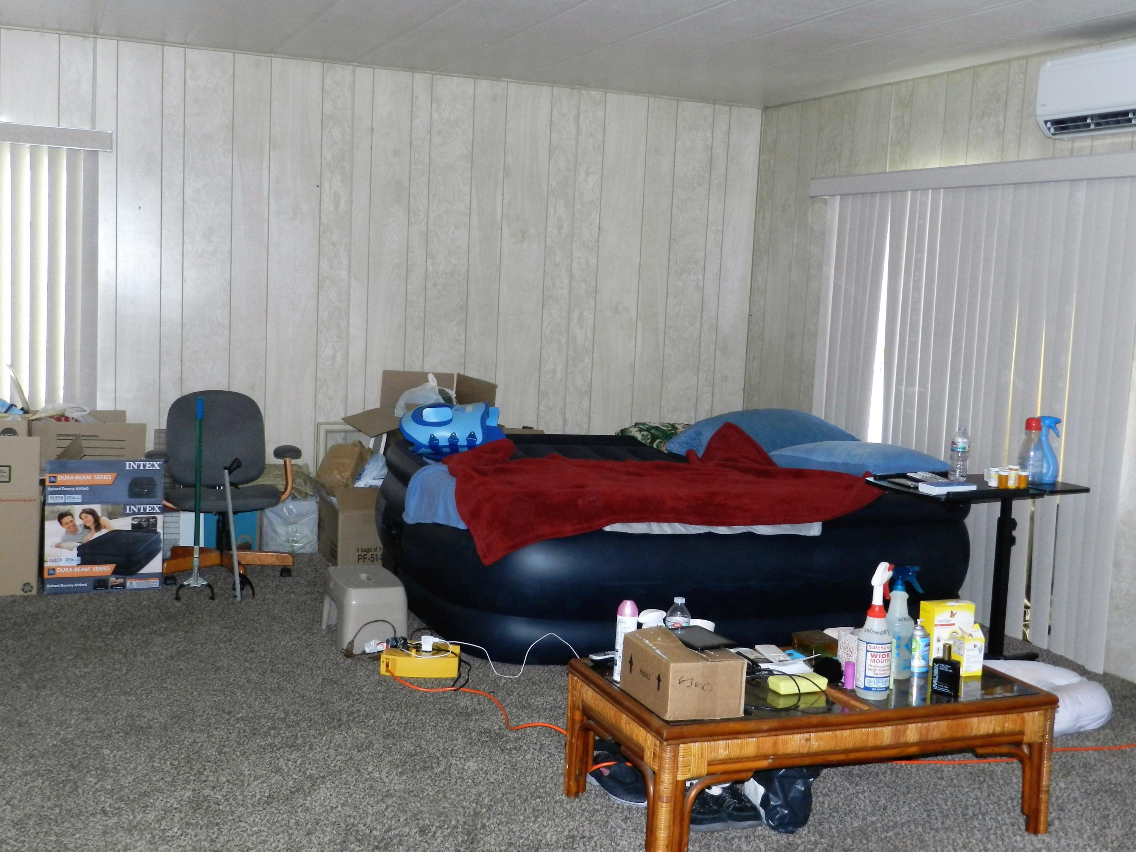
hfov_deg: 49.0
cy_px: 426
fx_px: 1247
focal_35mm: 38
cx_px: 568
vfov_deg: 37.7
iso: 320
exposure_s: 1/30
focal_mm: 6.7
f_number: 4
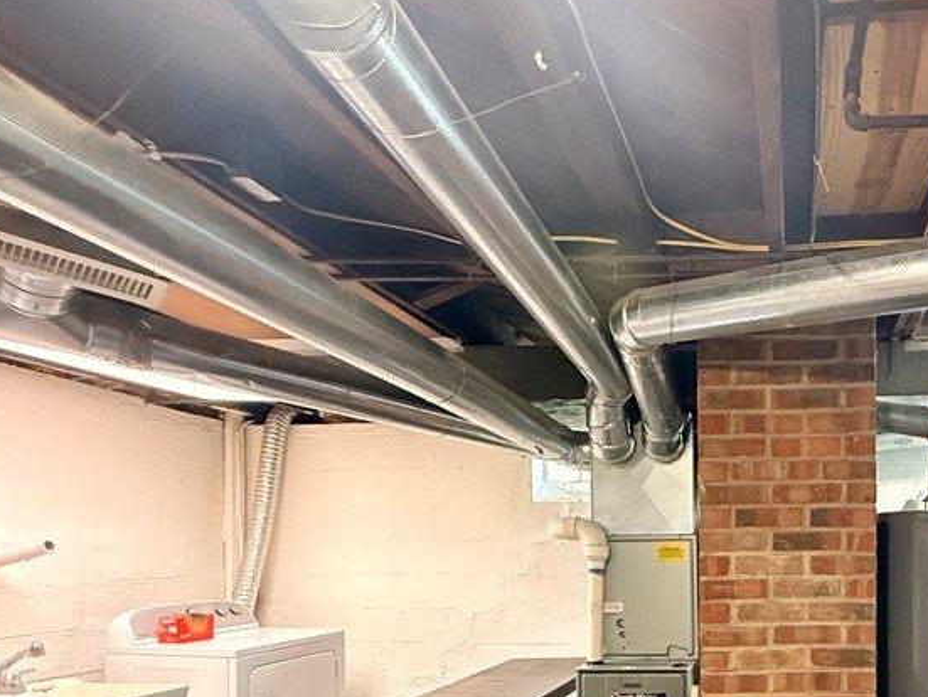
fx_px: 697
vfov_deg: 49.6
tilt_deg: -1.7
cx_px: 760
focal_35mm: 26
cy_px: 569
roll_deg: -0.2
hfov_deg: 61.0
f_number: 2.2
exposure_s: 1/60
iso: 1250
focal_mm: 2.22
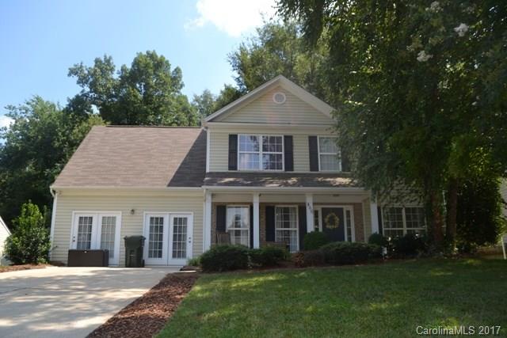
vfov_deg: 48.0
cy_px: 169
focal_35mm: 27
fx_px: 380
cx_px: 254
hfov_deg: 67.4
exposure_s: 1/200
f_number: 5
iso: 100
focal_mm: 18
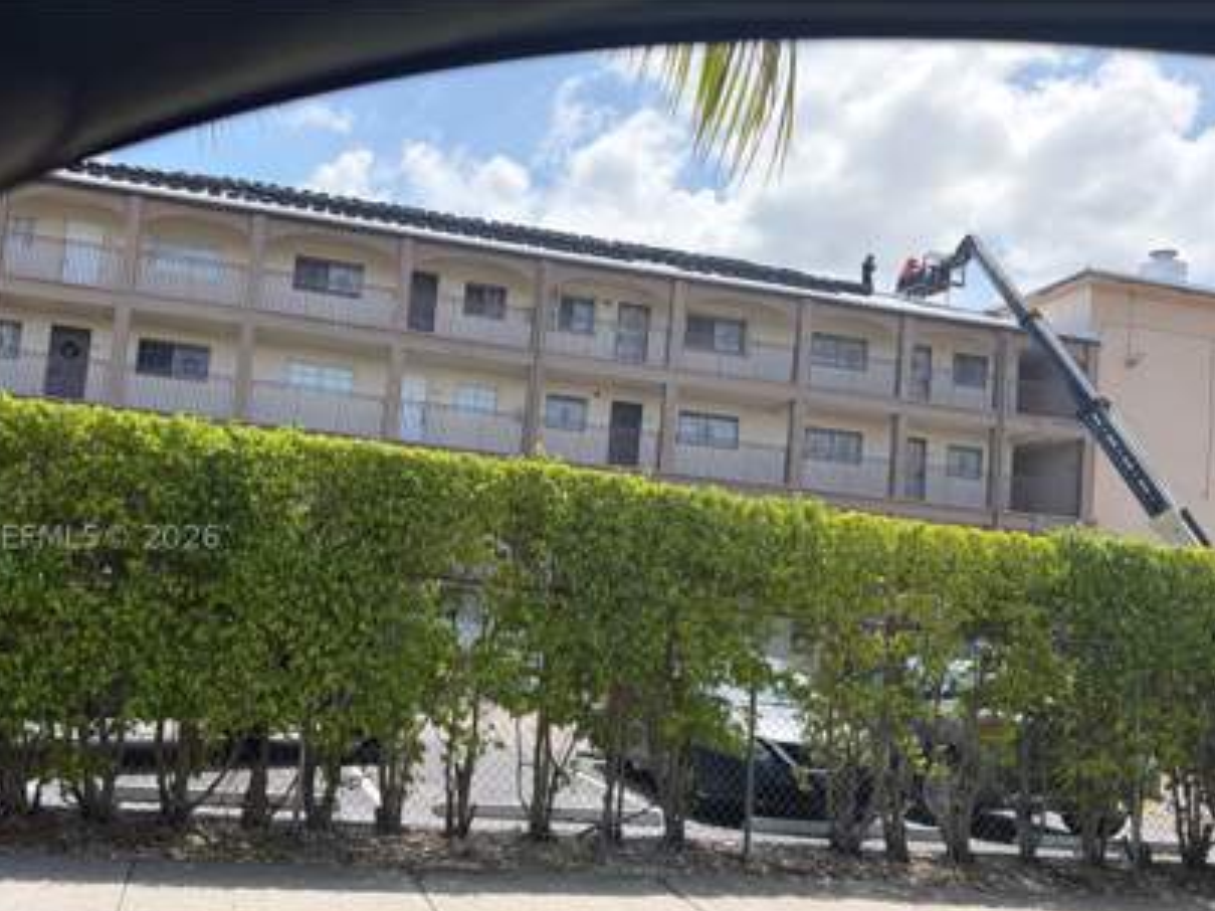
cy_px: 537
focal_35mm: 31
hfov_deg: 58.0
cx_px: 497
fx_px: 1088
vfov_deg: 45.2
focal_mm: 5.96
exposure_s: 1/2075
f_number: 1.6
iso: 64
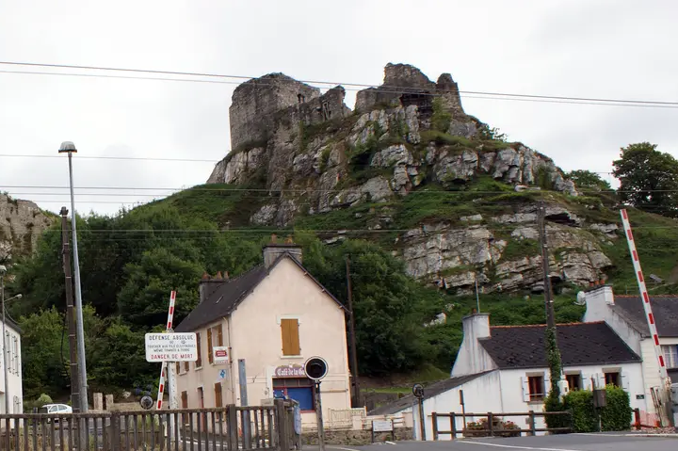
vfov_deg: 27.7
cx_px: 81
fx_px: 903
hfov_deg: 38.6
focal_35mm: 48
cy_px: 333
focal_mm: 18
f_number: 10
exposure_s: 1/100
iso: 100
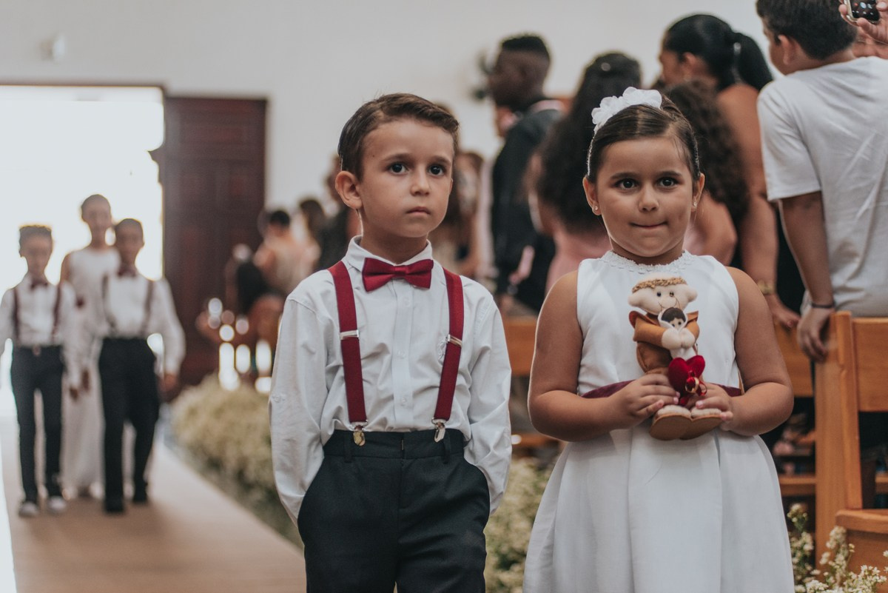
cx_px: 444
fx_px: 1974
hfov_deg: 25.4
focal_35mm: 80
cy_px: 296
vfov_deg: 17.1
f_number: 2.8
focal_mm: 80
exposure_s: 1/200
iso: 1250
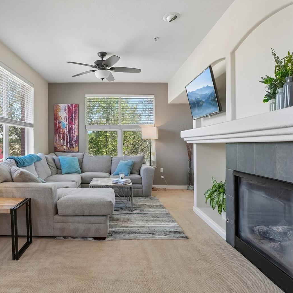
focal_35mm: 22
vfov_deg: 70.5
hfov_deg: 69.7
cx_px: 116
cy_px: 145
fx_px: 207
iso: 200
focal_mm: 11
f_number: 8
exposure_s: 1/30
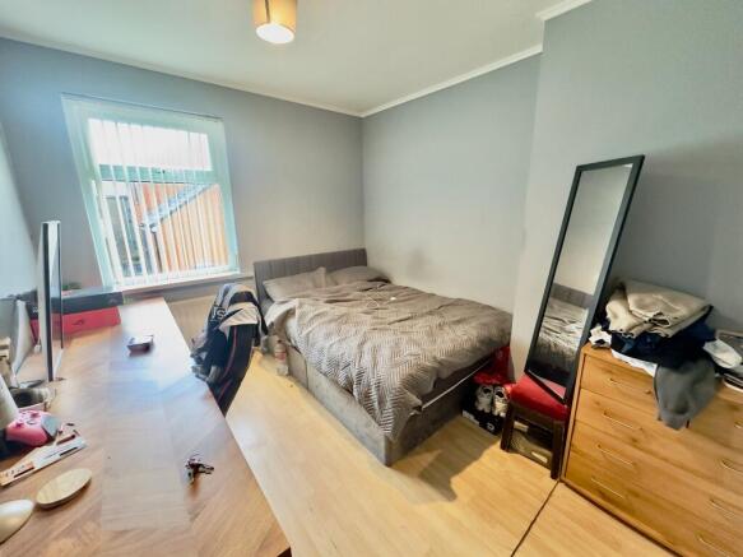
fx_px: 300
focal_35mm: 14
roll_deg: +0.9
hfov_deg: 102.1
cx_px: 372
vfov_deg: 85.7
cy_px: 278
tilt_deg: -13.2
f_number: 2.2
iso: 800
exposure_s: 1/50
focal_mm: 2.22
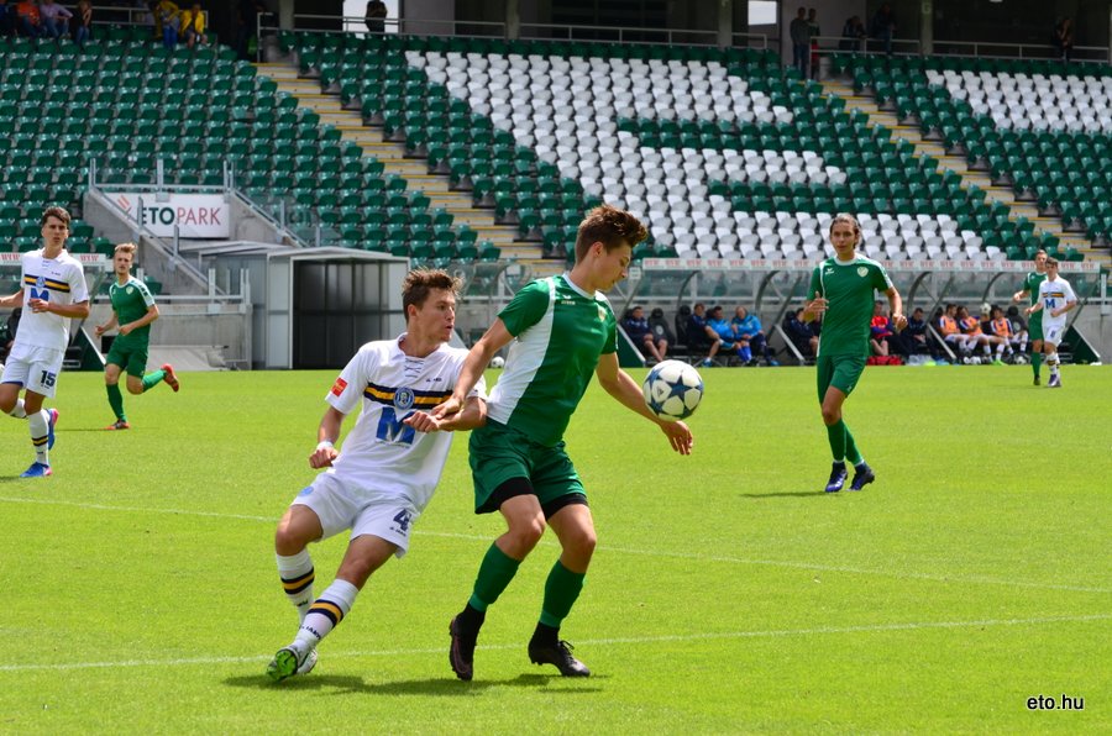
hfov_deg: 12.5
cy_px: 368
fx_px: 5086
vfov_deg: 8.3
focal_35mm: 165
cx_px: 556
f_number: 8
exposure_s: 1/1000
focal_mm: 110
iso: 500
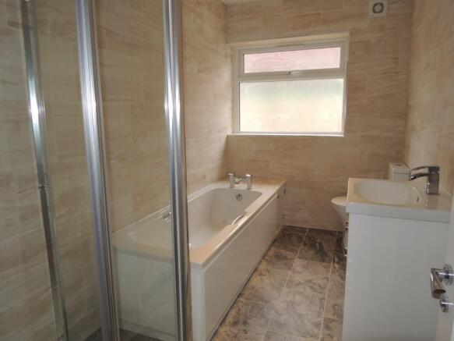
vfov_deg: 56.8
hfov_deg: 71.6
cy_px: 170
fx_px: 315
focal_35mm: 24
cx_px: 227
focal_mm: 4.3
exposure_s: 1/40
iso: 100
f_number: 2.8
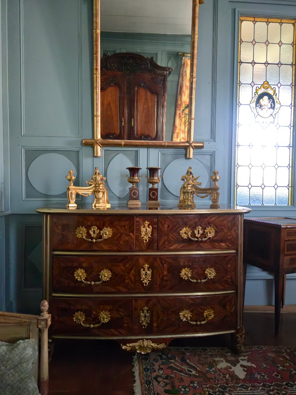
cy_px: 198
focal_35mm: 23
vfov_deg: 73.9
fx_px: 262
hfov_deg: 58.9
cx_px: 148
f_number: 1.8
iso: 800
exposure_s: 1/50
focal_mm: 5.4
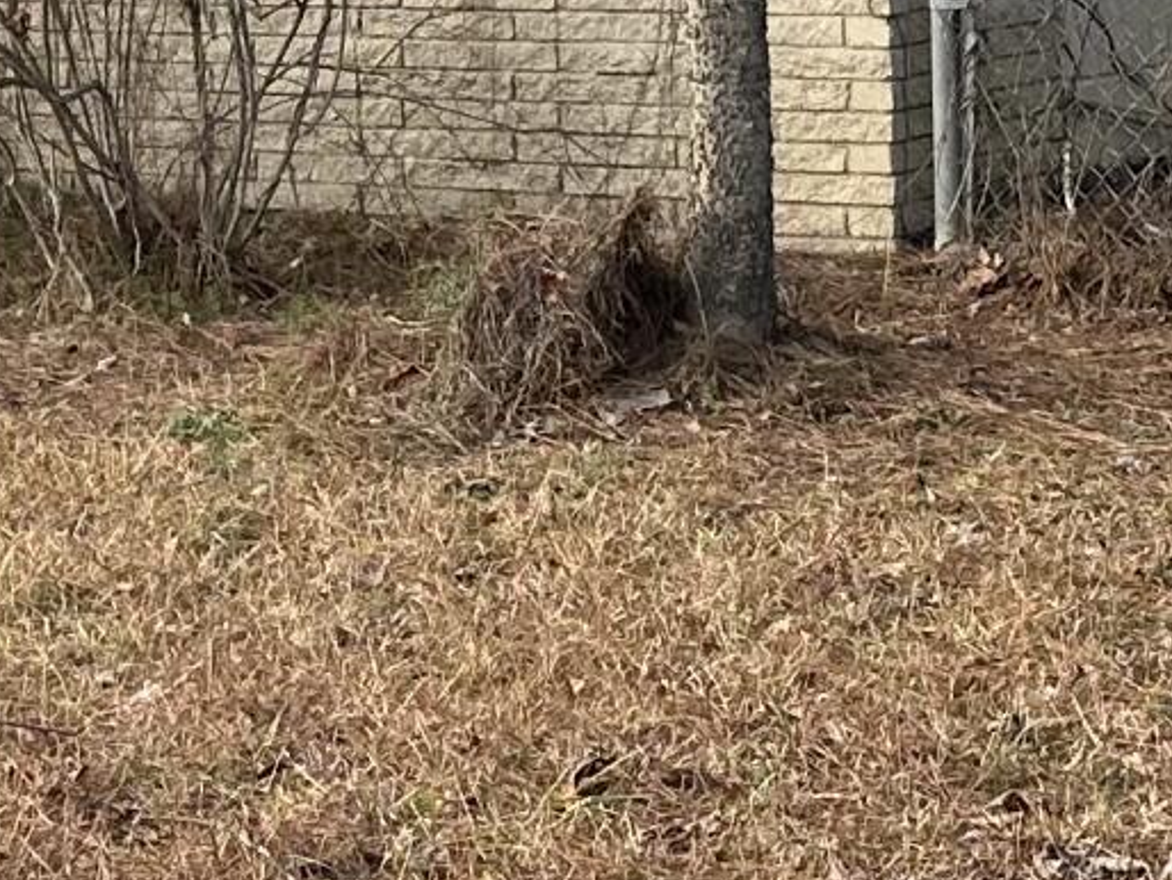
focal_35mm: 140
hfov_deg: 13.9
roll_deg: +1.4
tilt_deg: -3.5
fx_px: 4742
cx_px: -41
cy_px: -43
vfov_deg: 10.5
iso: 80
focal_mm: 6.86
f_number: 1.78
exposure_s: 1/280
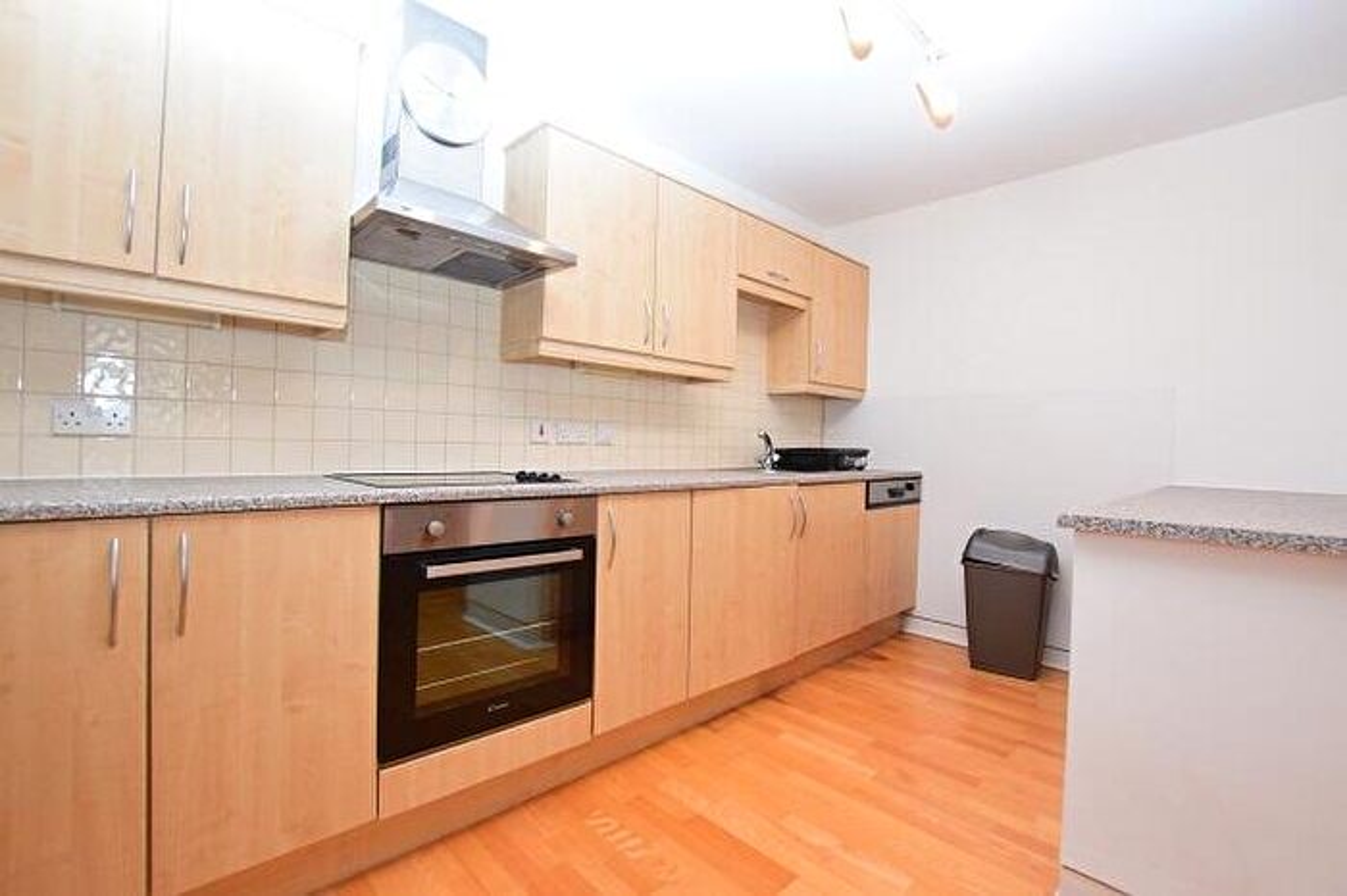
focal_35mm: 15
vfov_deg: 77.3
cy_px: 448
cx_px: 674
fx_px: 561
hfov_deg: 100.4
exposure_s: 1/60
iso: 1600
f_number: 6.3
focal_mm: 10
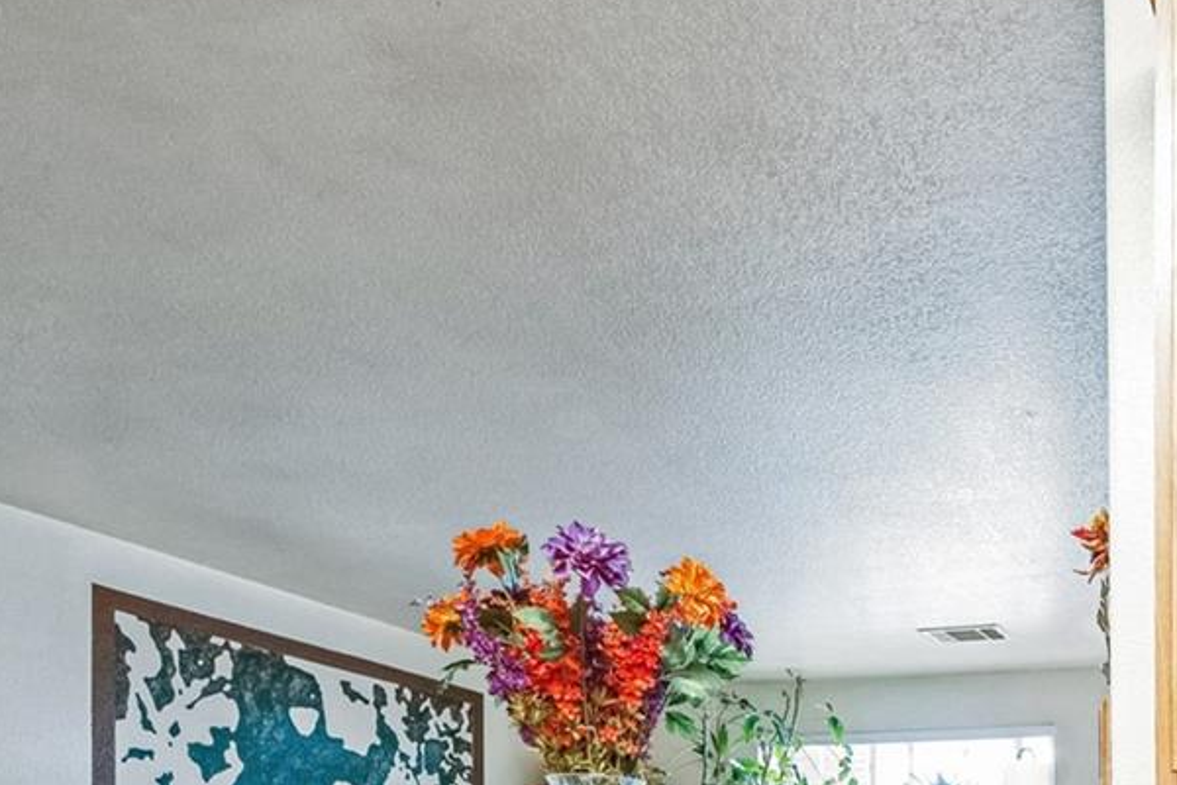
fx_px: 1046
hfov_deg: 49.1
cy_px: 956
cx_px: 1151
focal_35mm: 32
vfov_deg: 33.1
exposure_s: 1/13
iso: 1250
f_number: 7.1
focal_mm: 12
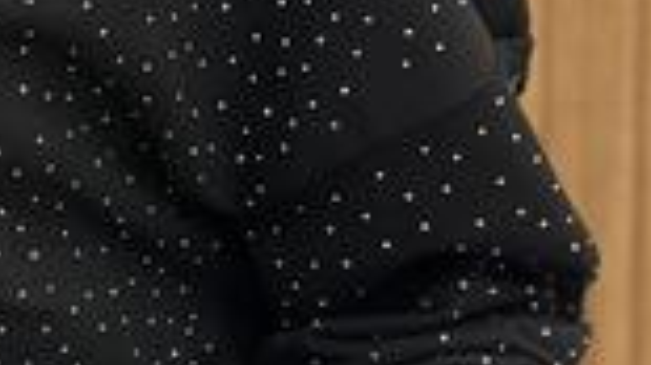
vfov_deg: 6.9
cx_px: -122
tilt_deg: -19.6
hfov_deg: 12.0
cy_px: 285
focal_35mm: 175
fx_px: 3019
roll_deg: +4.2
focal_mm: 6.86
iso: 200
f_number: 1.78
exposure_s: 1/100
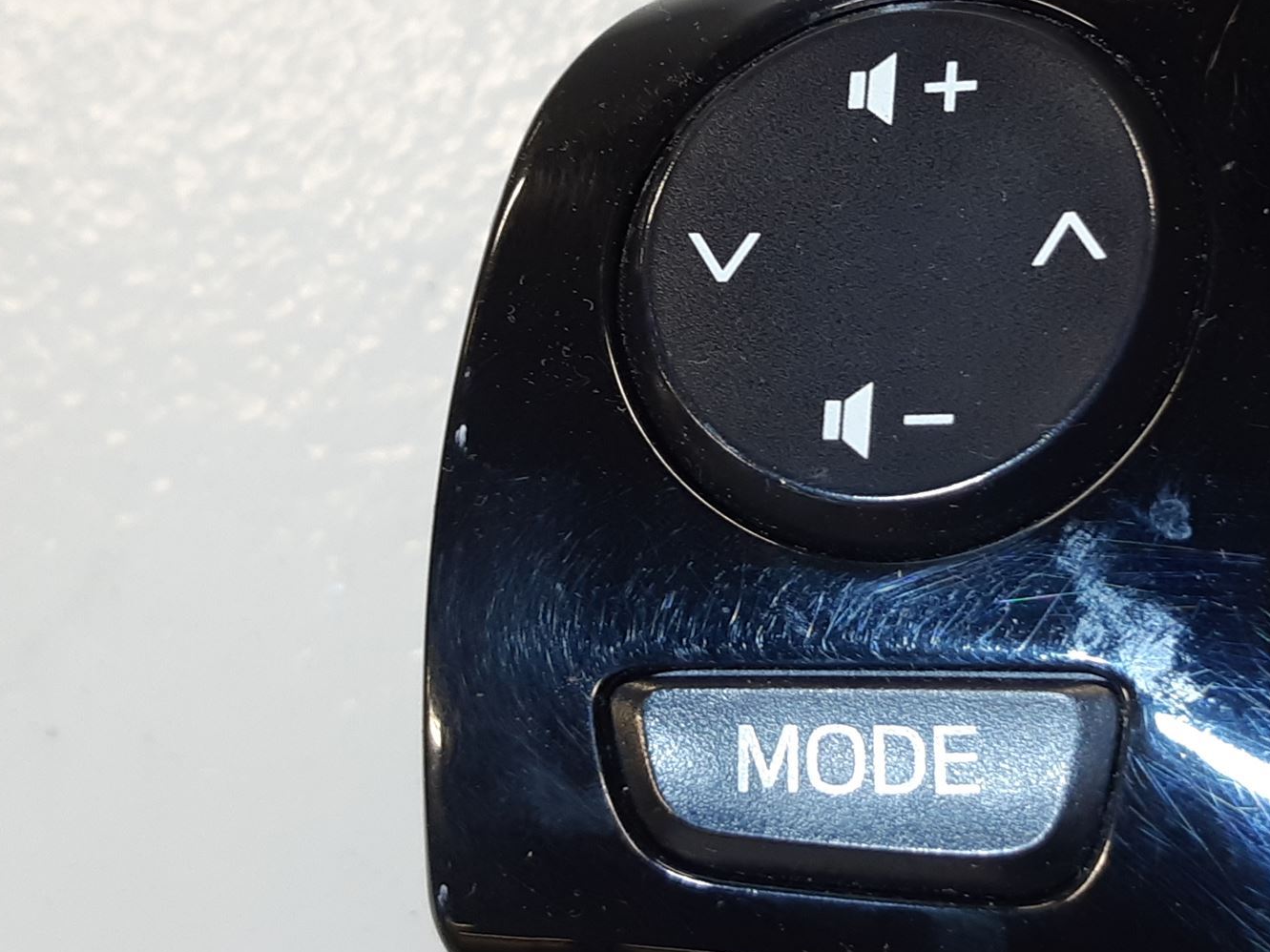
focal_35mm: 40
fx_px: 1467
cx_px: 878
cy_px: 454
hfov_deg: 45.9
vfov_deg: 35.9
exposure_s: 1/50
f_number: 1.7
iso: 64
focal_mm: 3.93
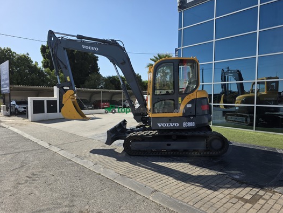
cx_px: 145
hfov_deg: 71.6
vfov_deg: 56.8
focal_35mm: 24
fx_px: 196
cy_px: 109
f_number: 1.7
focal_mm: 6.3
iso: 80
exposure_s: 1/5447
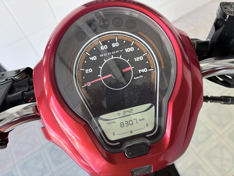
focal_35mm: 26
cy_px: 88
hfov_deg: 67.3
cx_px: 117
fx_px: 176
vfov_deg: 53.1
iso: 125
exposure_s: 1/64
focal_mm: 5.96
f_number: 1.6
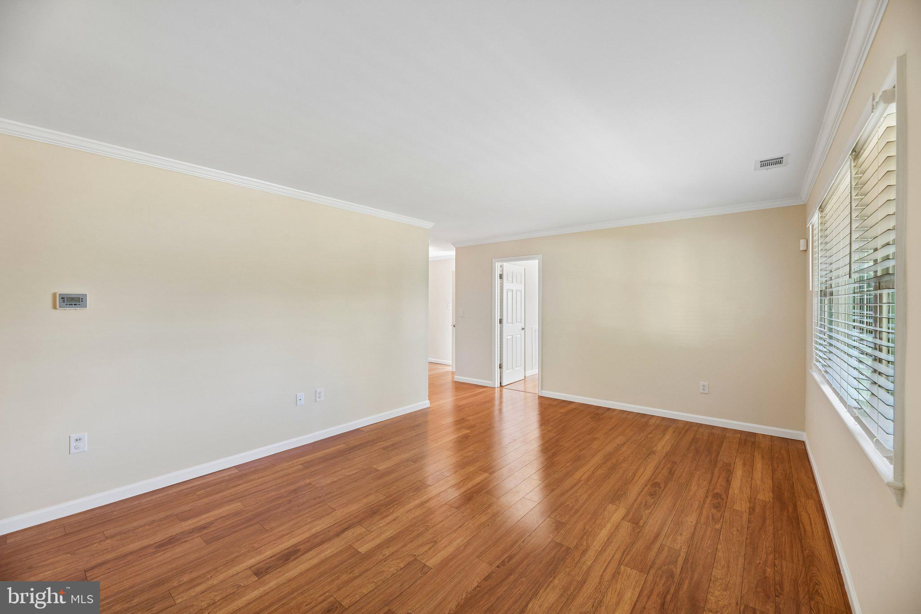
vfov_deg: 81.2
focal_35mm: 14
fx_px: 358
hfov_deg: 104.3
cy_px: 307
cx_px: 460
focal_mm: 14
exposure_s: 1/10
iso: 400
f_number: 8
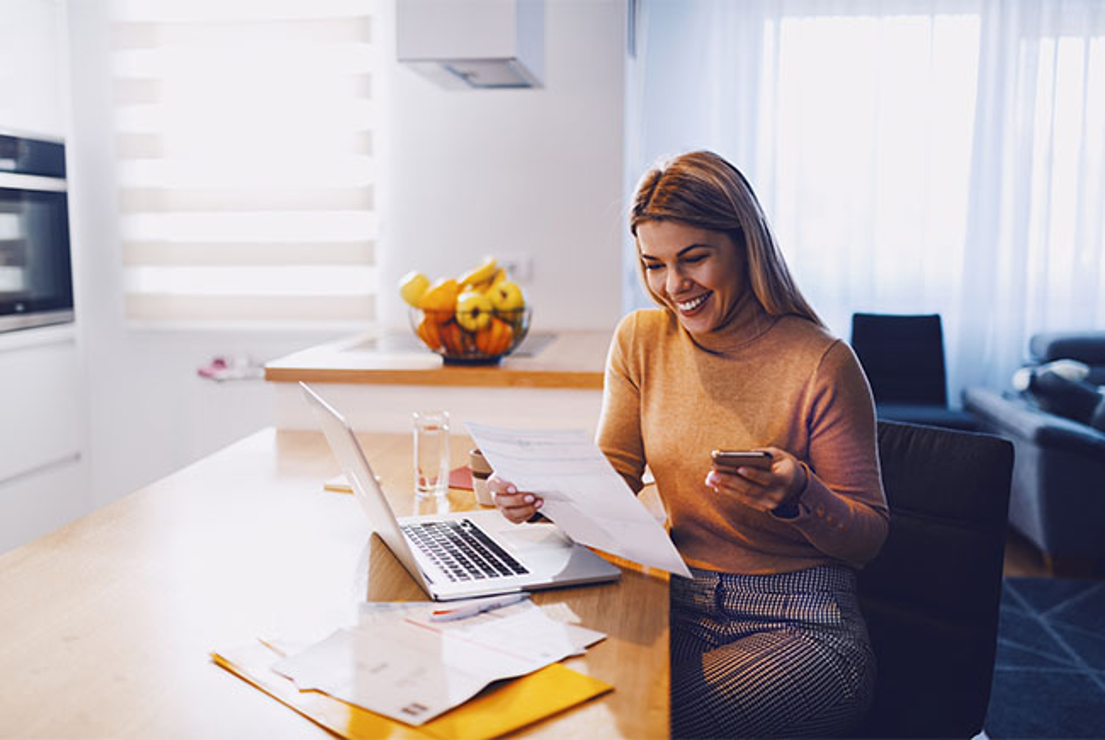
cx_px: 552
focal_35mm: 35
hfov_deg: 54.4
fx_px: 1075
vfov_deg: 37.9
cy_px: 370
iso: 200
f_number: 1.4
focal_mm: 35
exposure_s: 1/200
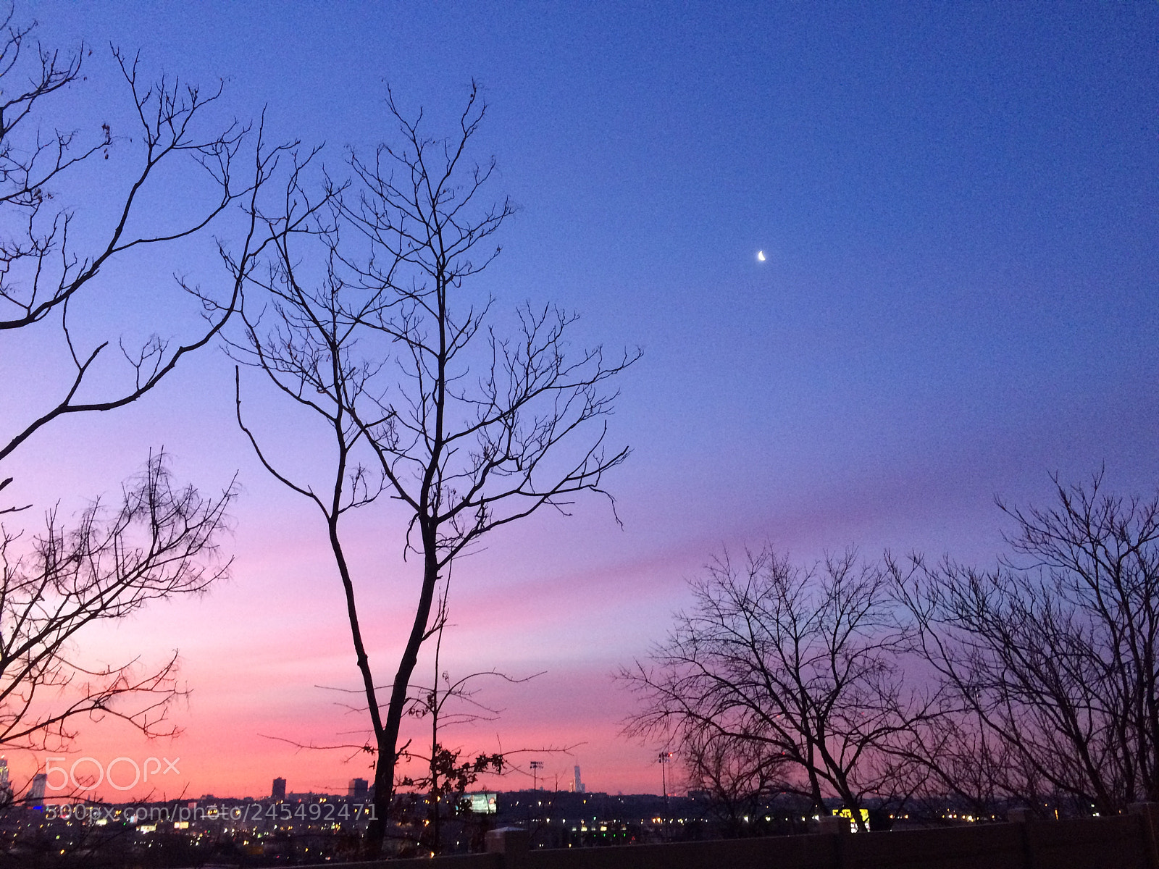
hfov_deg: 61.7
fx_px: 971
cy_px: 434
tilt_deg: +22.0
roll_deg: +1.8
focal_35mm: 29
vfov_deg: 48.2
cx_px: 580
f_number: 2.2
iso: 160
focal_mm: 4.15
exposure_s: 1/30
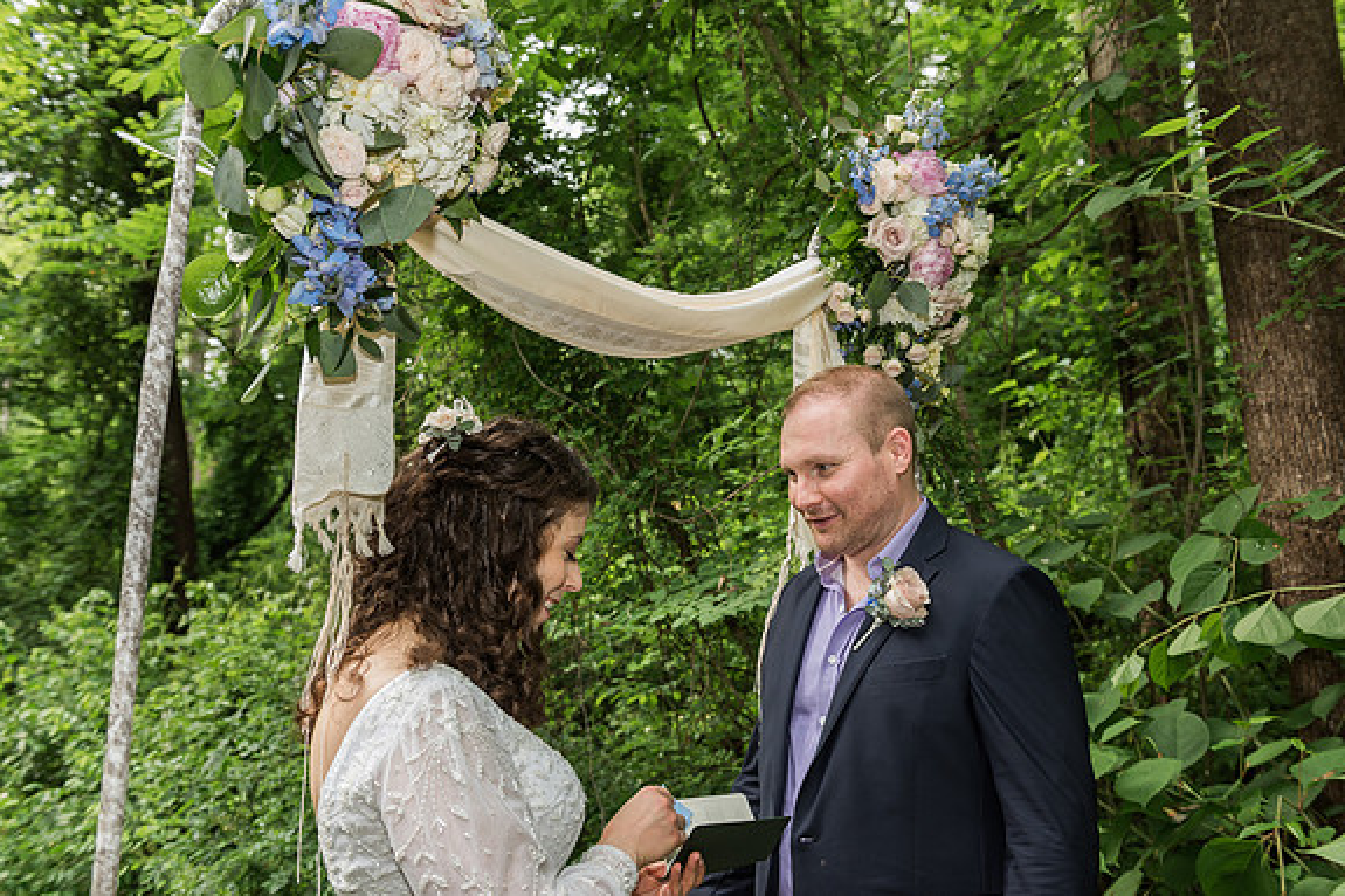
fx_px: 1195
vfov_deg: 41.1
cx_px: 687
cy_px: 455
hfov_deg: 58.7
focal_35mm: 32
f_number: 4
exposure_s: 1/160
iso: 200
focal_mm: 31
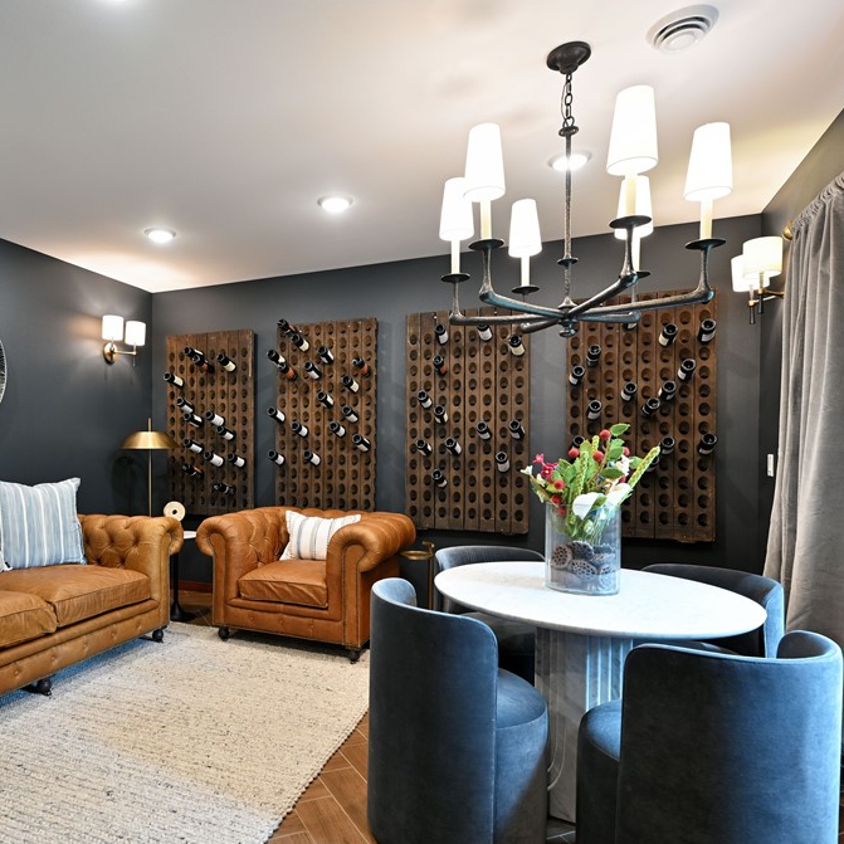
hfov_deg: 68.1
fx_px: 607
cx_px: 296
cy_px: 448
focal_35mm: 22
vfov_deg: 69.6
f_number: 5.6
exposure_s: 1/15
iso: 400
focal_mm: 16
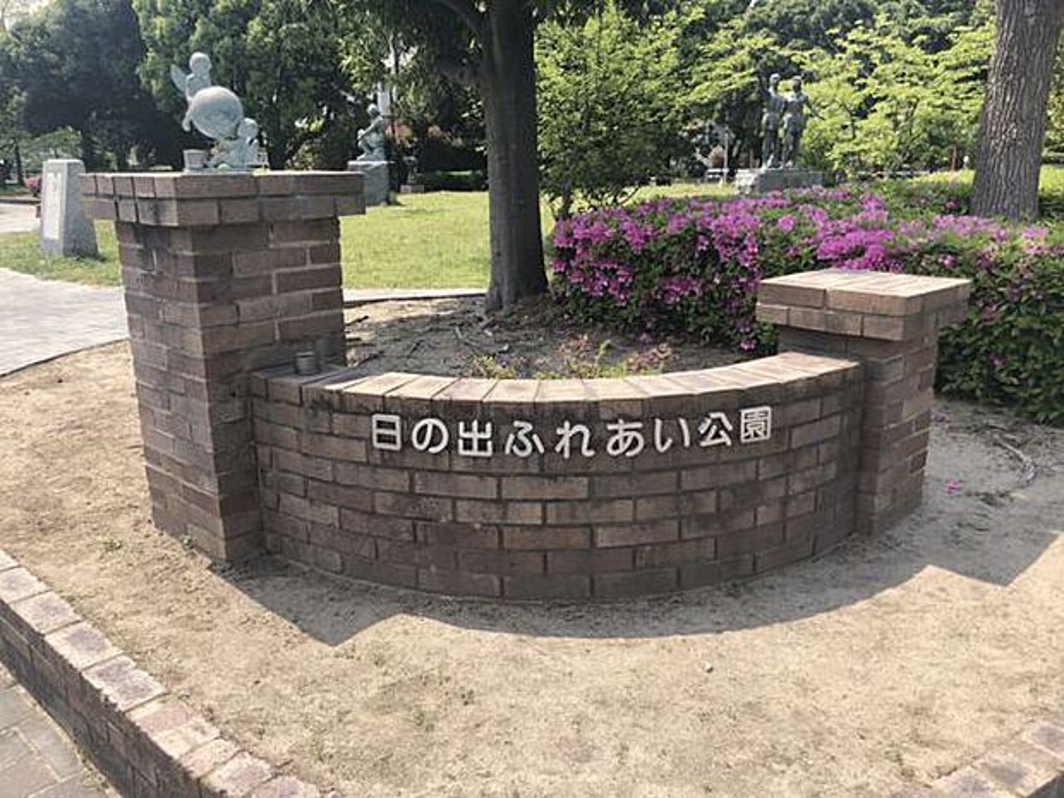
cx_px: 532
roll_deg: +1.4
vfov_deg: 49.7
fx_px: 861
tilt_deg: -17.5
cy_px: 399
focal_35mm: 28
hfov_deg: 63.4
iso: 20
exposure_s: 1/941
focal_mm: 3.99
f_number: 1.8
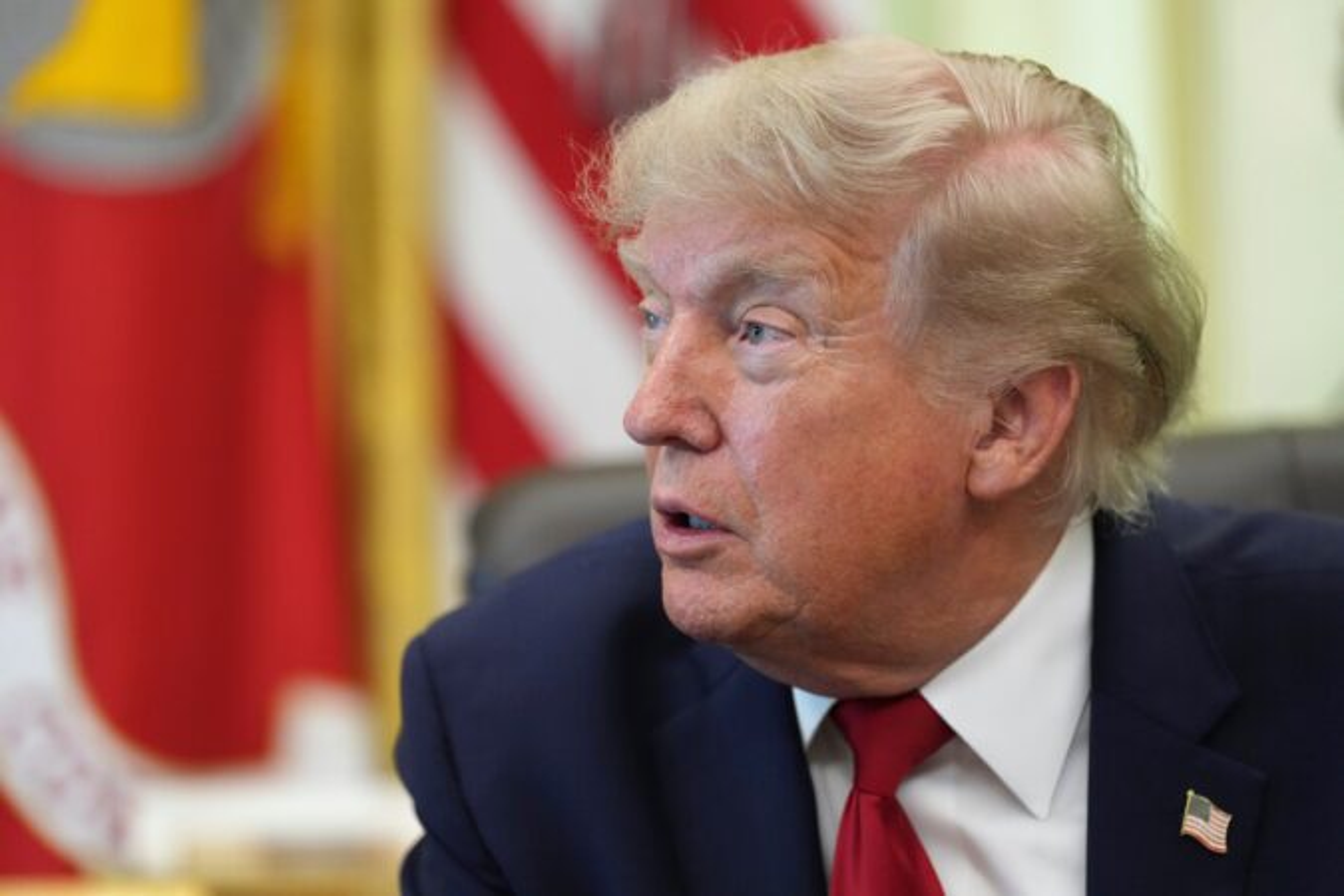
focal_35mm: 157
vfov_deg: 8.7
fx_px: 5861
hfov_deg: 13.1
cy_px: 448
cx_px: 672
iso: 4000
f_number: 3.2
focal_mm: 157
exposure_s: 1/320
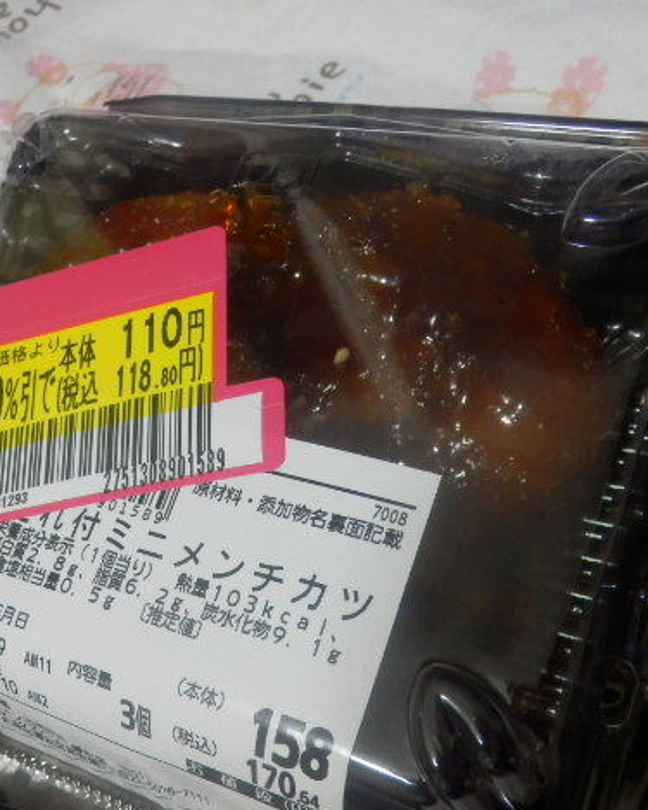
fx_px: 1055
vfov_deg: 42.0
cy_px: 401
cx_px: 304
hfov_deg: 34.1
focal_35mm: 44
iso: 500
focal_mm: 5.9
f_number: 3.7
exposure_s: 1/30
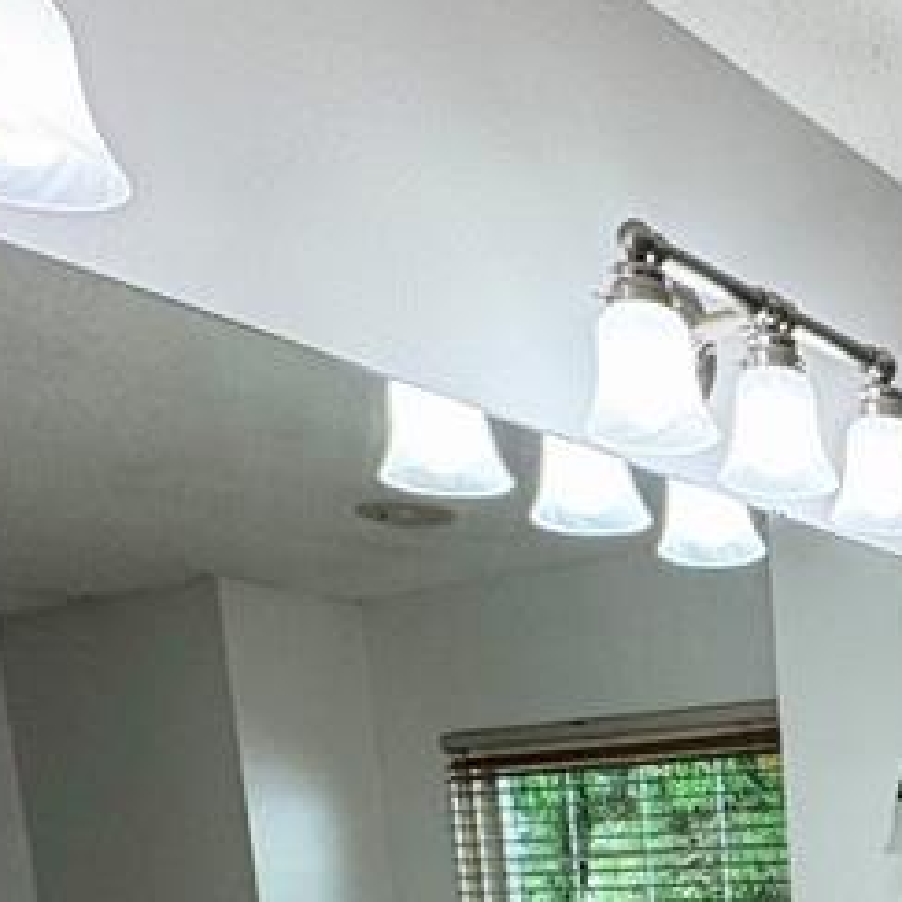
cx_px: 1131
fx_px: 1533
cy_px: 1227
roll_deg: +1.2
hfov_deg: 27.9
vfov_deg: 26.7
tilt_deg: -10.9
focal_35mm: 52
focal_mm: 2.22
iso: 100
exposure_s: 1/120
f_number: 2.2
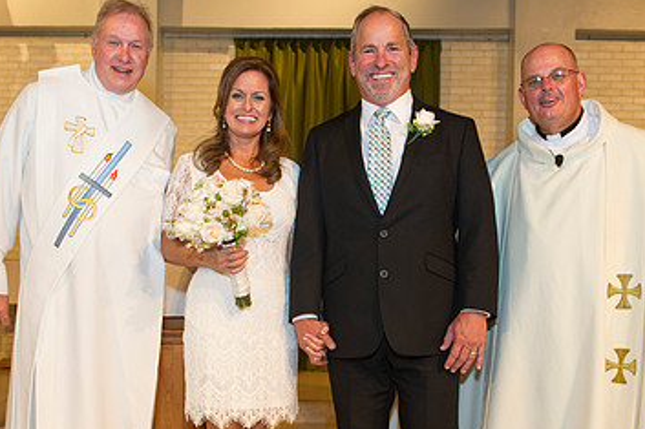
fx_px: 824
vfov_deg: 28.9
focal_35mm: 46
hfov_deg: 42.7
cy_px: 307
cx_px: 301
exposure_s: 1/100
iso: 1250
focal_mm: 28
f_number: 5
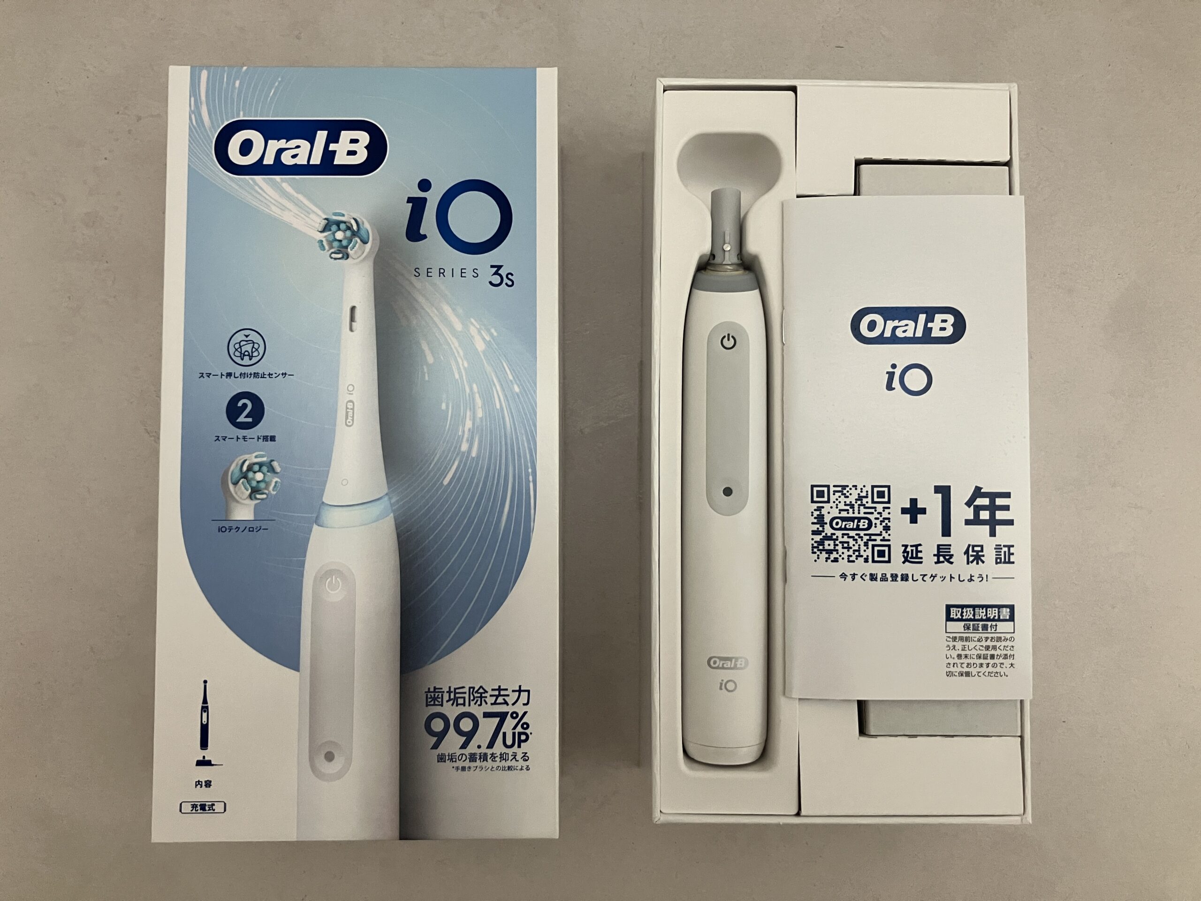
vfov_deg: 49.7
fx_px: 971
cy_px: 450
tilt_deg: -84.7
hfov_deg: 63.4
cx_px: 600
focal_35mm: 28
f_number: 1.8
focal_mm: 3.99
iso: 250
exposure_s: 1/60
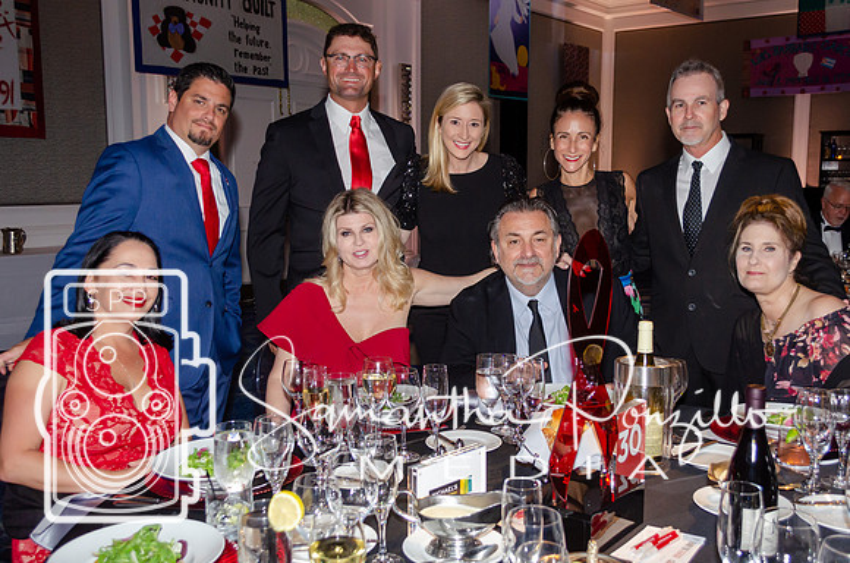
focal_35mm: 36
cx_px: 425
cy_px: 282
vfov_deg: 36.7
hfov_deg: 53.2
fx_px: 848
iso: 800
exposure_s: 1/60
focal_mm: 24
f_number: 4
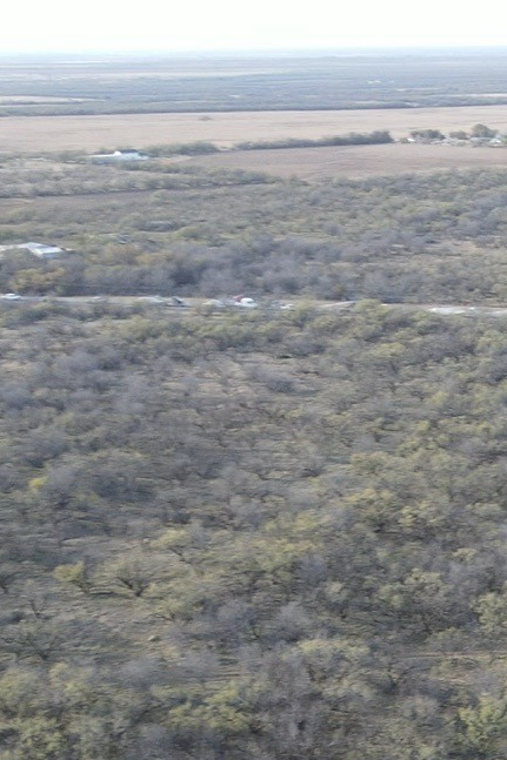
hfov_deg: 15.2
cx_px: 874
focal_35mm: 79
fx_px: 1670
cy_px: 543
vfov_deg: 25.5
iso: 100
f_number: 2.8
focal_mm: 4.5
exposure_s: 1/100
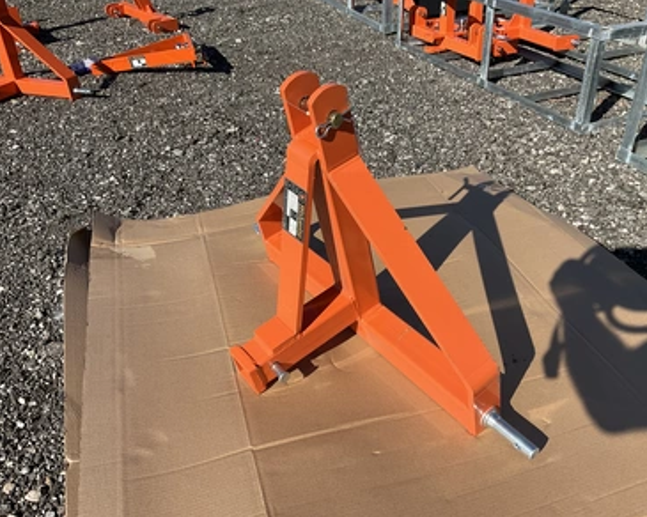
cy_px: 258
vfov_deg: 47.1
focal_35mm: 31
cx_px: 351
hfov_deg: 57.1
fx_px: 594
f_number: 1.8
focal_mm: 3
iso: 25
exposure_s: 1/1730
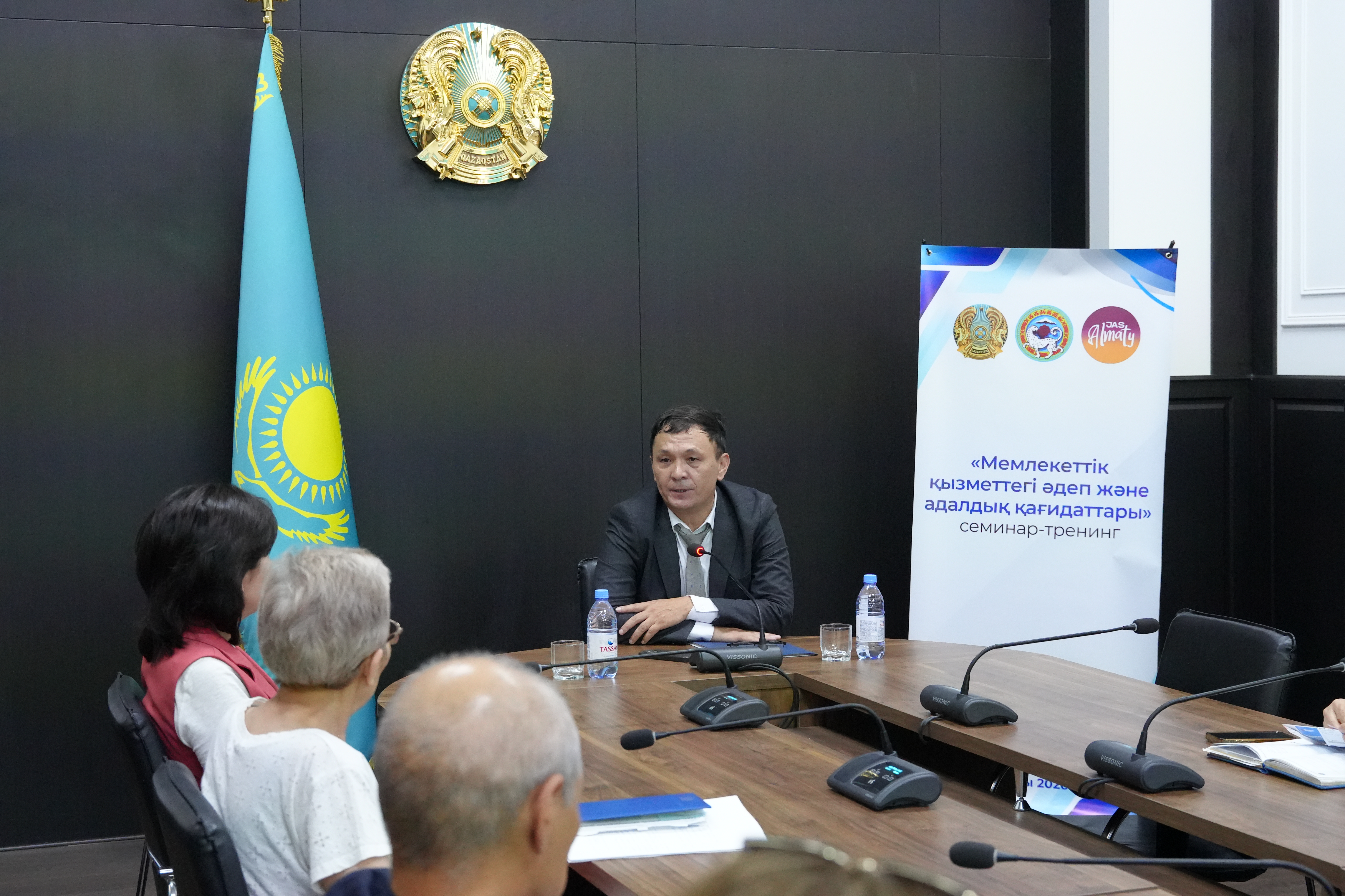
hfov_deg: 37.2
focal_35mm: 54
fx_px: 2001
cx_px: 672
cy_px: 448
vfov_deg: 25.3
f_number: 4
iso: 5000
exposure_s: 1/160
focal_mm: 35.7
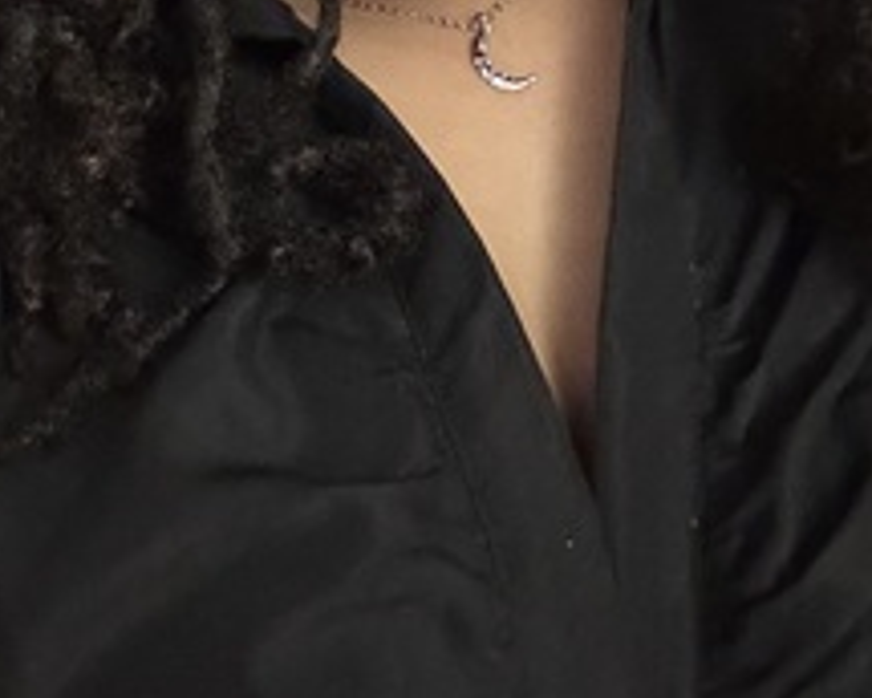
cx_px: 408
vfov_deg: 20.8
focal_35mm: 68
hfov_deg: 27.9
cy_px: -158
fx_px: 1755
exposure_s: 1/28
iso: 640
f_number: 1.9
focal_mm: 2.69
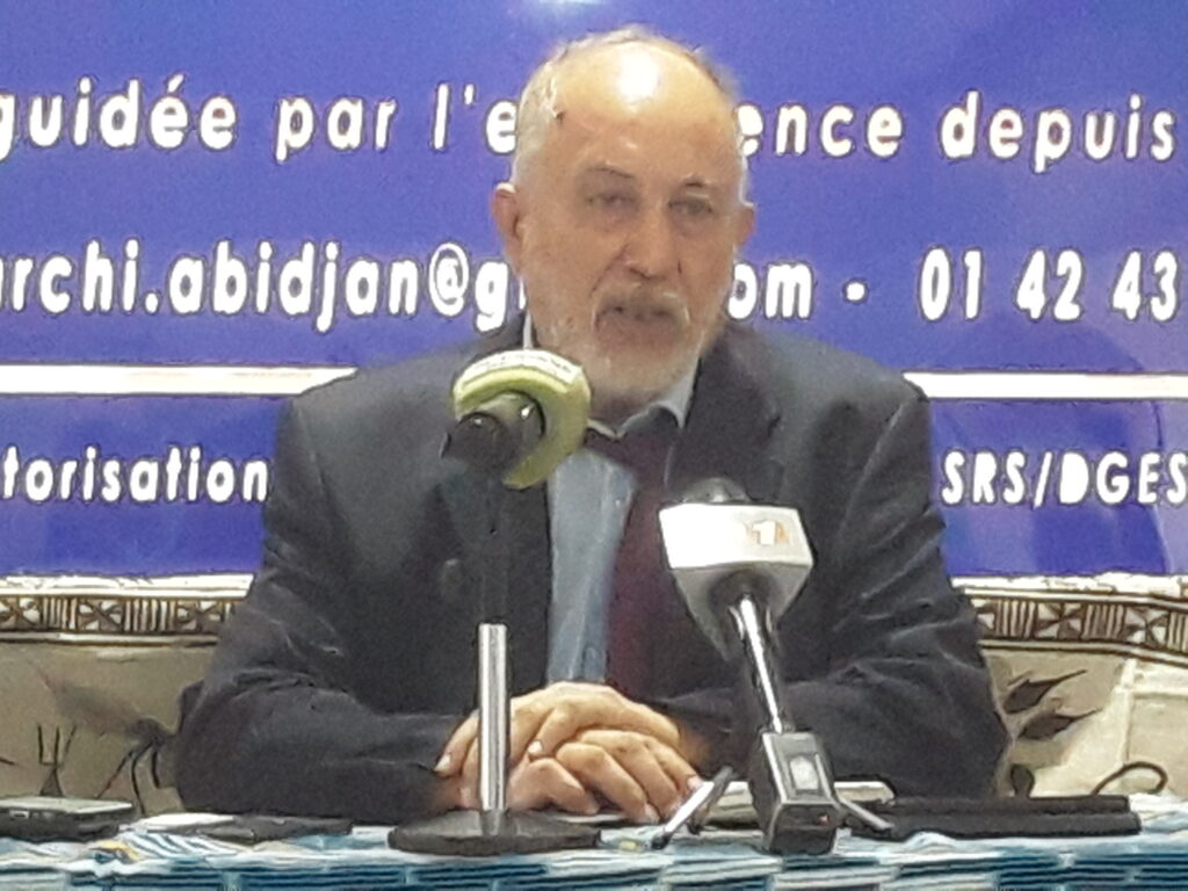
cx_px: 594
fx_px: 1030
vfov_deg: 46.8
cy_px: 446
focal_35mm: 30
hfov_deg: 60.0
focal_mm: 2.2
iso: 320
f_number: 1.9
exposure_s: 1/25
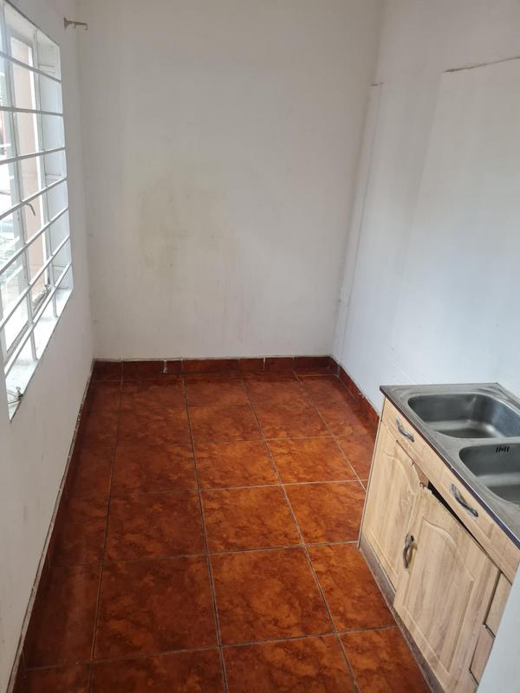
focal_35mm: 26
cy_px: 346
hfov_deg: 53.1
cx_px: 260
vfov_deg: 67.3
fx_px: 521
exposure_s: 1/100
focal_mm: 5.4
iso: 100
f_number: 1.8
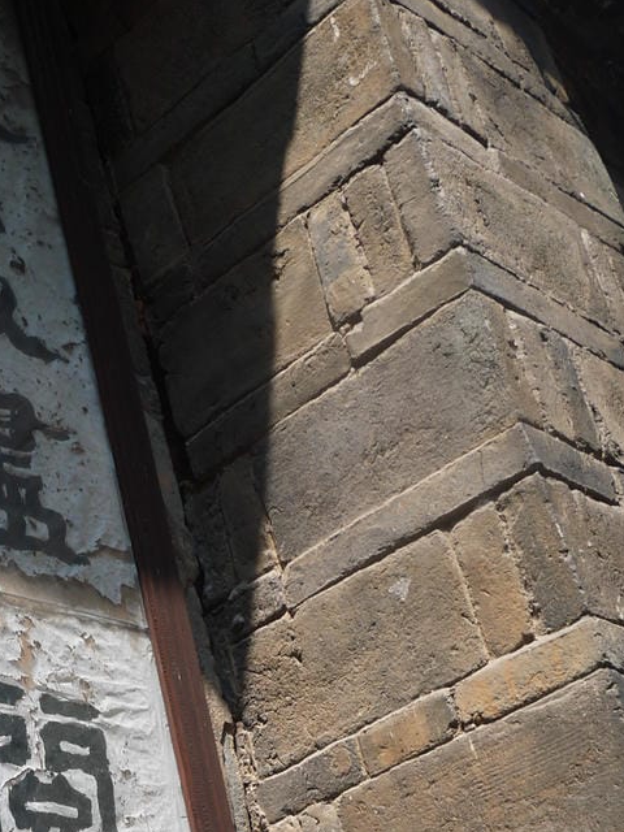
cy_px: 764
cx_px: -88
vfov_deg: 26.7
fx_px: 1682
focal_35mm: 70
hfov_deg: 19.9
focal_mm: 14
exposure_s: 1/320
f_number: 6.3
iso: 160
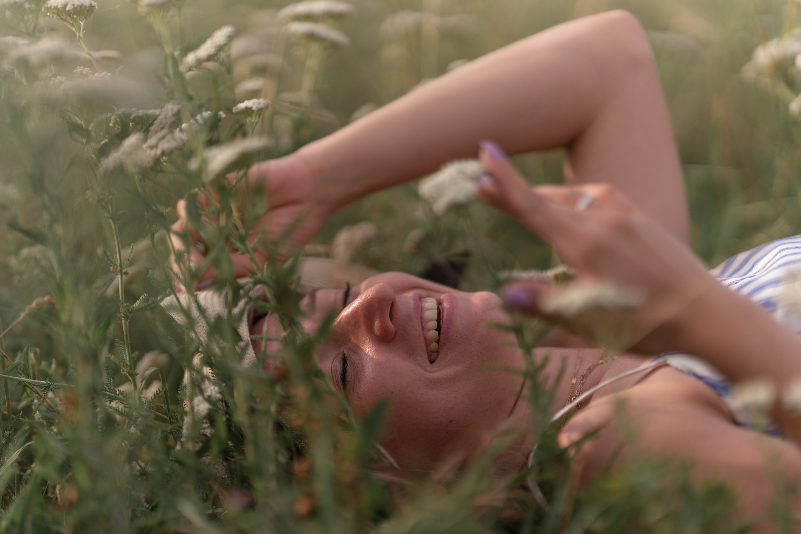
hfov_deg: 23.9
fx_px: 1892
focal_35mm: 85
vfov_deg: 16.1
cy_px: 267
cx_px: 400
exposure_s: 1/4000
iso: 100
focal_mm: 85
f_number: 1.4
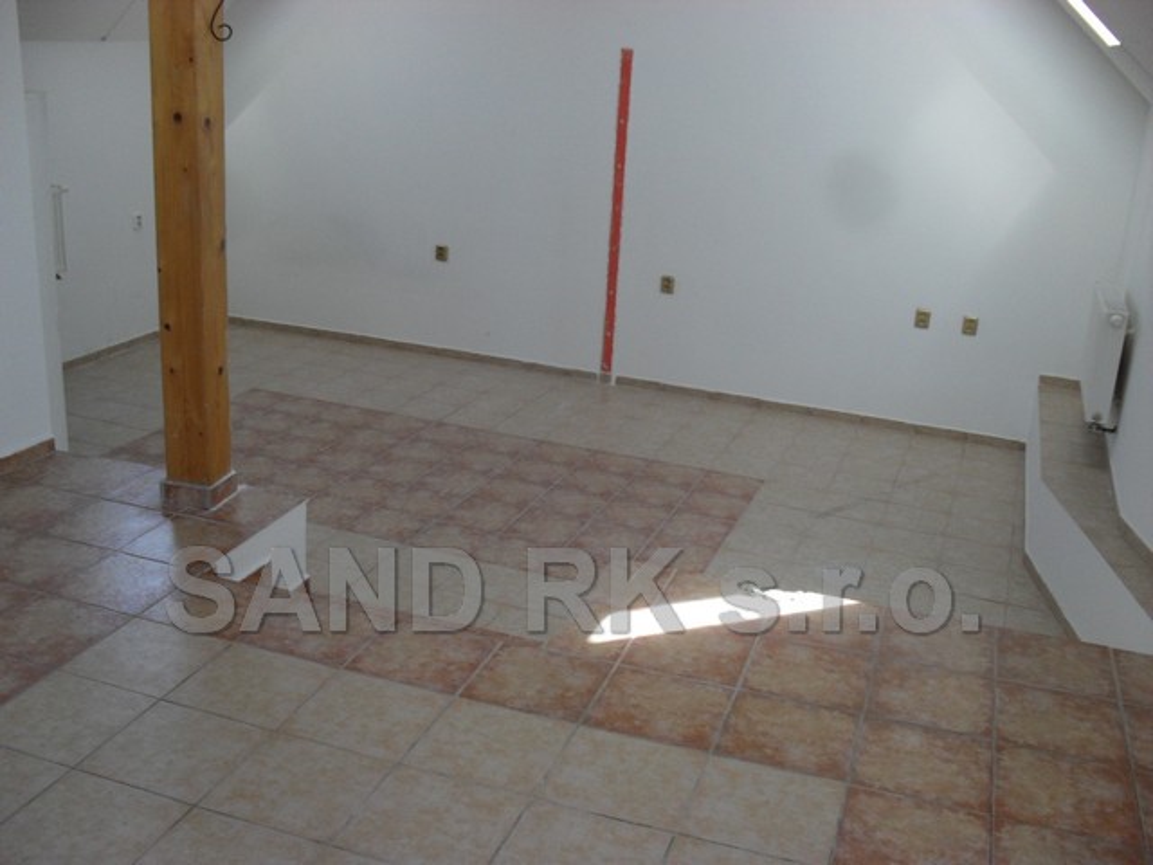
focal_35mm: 35
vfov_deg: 40.7
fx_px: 1166
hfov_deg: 52.6
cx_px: 576
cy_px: 432
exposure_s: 1/90
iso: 100
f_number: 3.2
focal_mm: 6.3
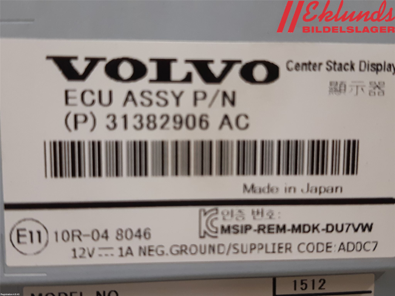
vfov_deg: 53.1
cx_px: 198
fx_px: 297
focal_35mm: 26
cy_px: 148
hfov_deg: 67.3
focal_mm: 3.93
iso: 125
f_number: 1.7
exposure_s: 1/50
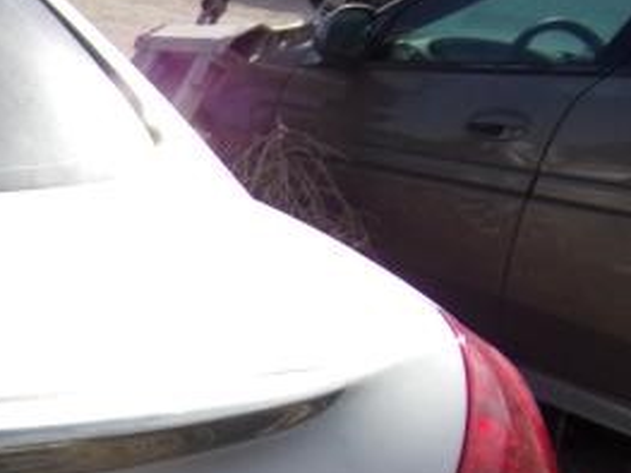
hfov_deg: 22.4
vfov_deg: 19.2
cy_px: 535
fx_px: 1330
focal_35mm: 73
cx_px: -288
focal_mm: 4.3
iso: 80
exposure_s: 1/140
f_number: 10.8
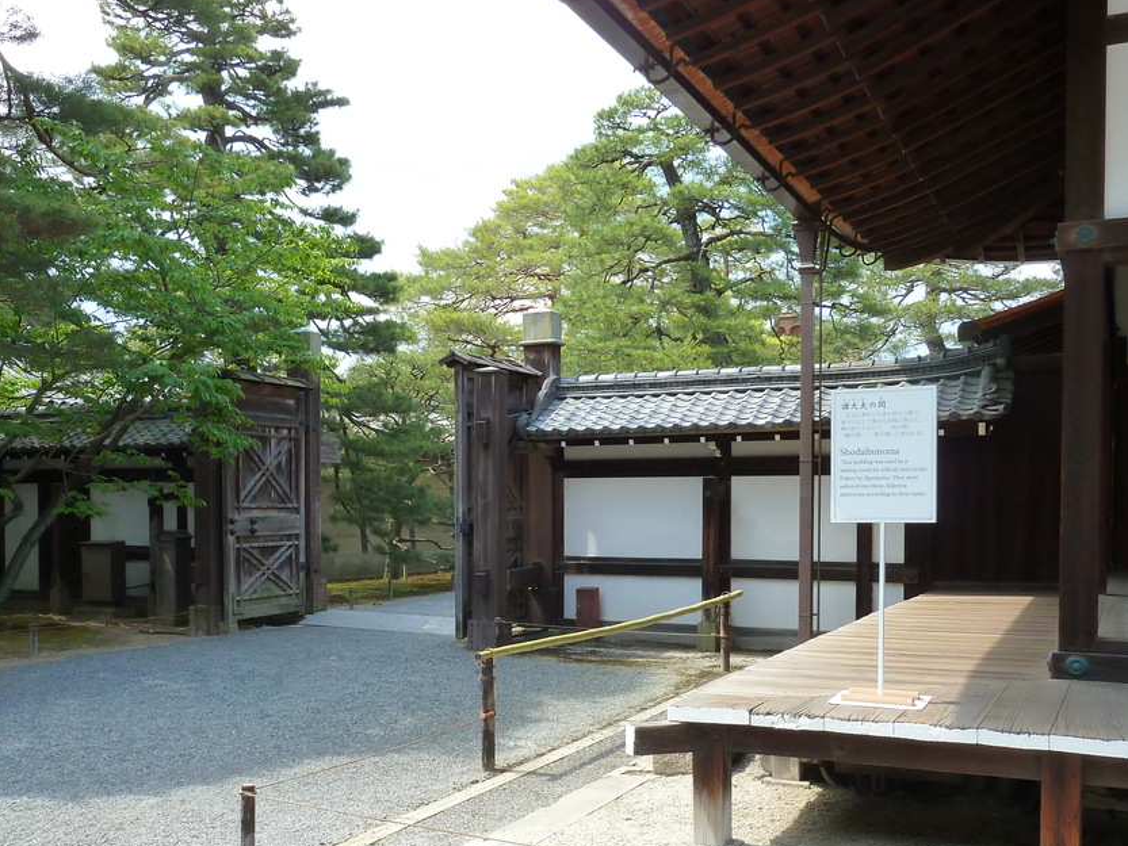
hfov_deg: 51.1
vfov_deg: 39.3
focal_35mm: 36
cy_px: 554
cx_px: 462
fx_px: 1173
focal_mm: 4.1
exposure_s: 1/125
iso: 125
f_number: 4
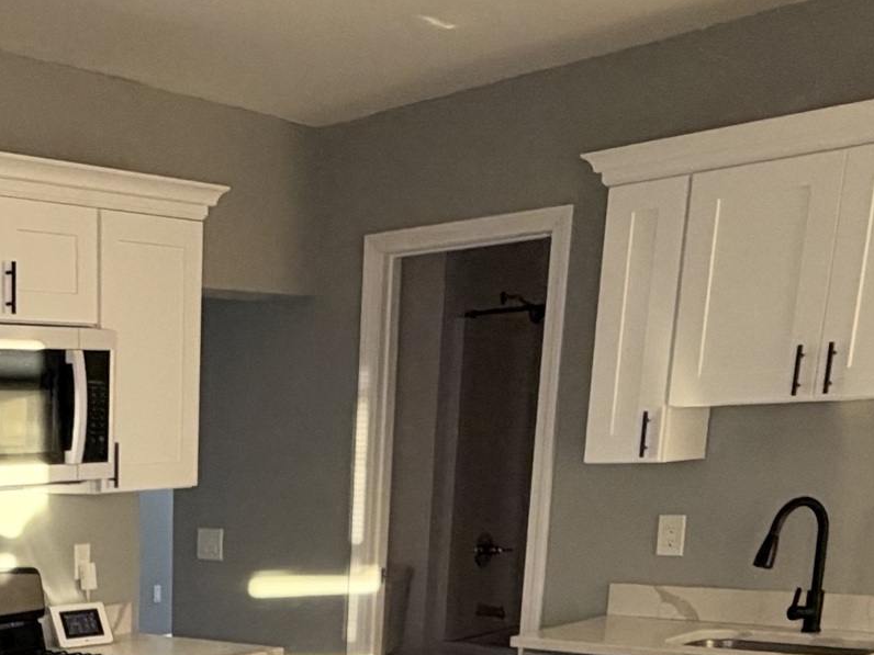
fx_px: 1363
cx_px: 16
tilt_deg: -17.4
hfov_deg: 32.9
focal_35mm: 54
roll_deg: +2.7
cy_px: 874
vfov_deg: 23.5
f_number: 2.2
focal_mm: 2.22
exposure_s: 1/60
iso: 320
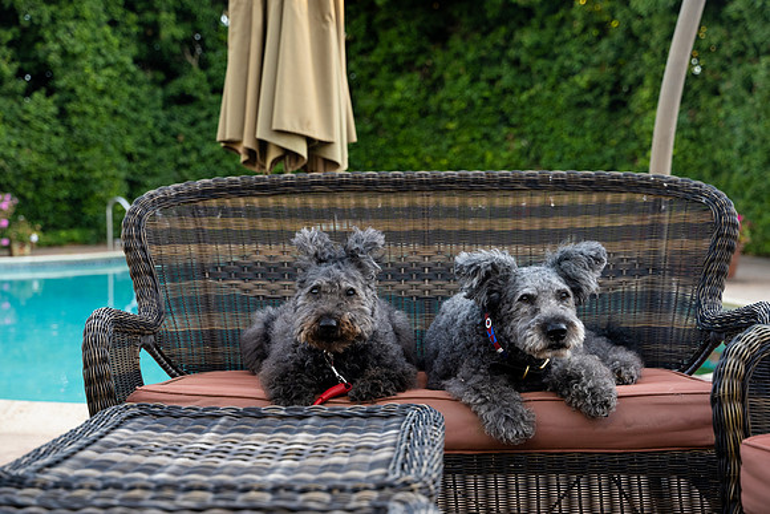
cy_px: 257
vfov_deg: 27.0
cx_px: 385
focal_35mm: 50
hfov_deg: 39.6
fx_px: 1070
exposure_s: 1/320
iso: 800
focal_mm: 50
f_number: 4
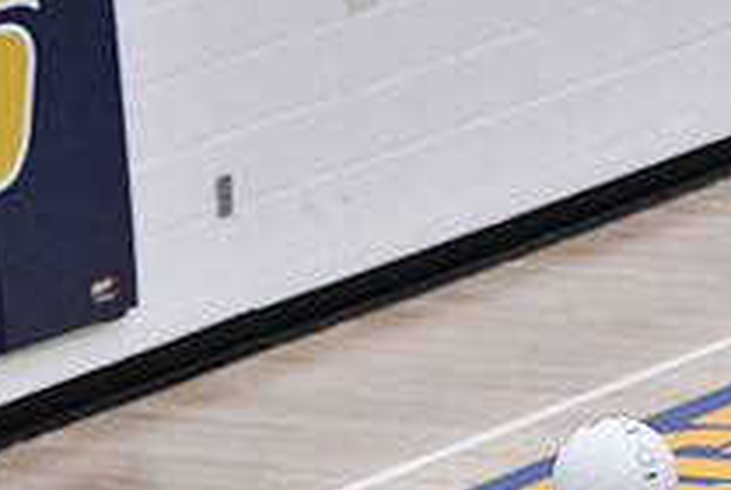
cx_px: 264
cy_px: 1004
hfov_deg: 4.5
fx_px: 9293
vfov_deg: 3.0
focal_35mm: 457
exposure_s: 1/1250
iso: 6400
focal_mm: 110
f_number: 3.2
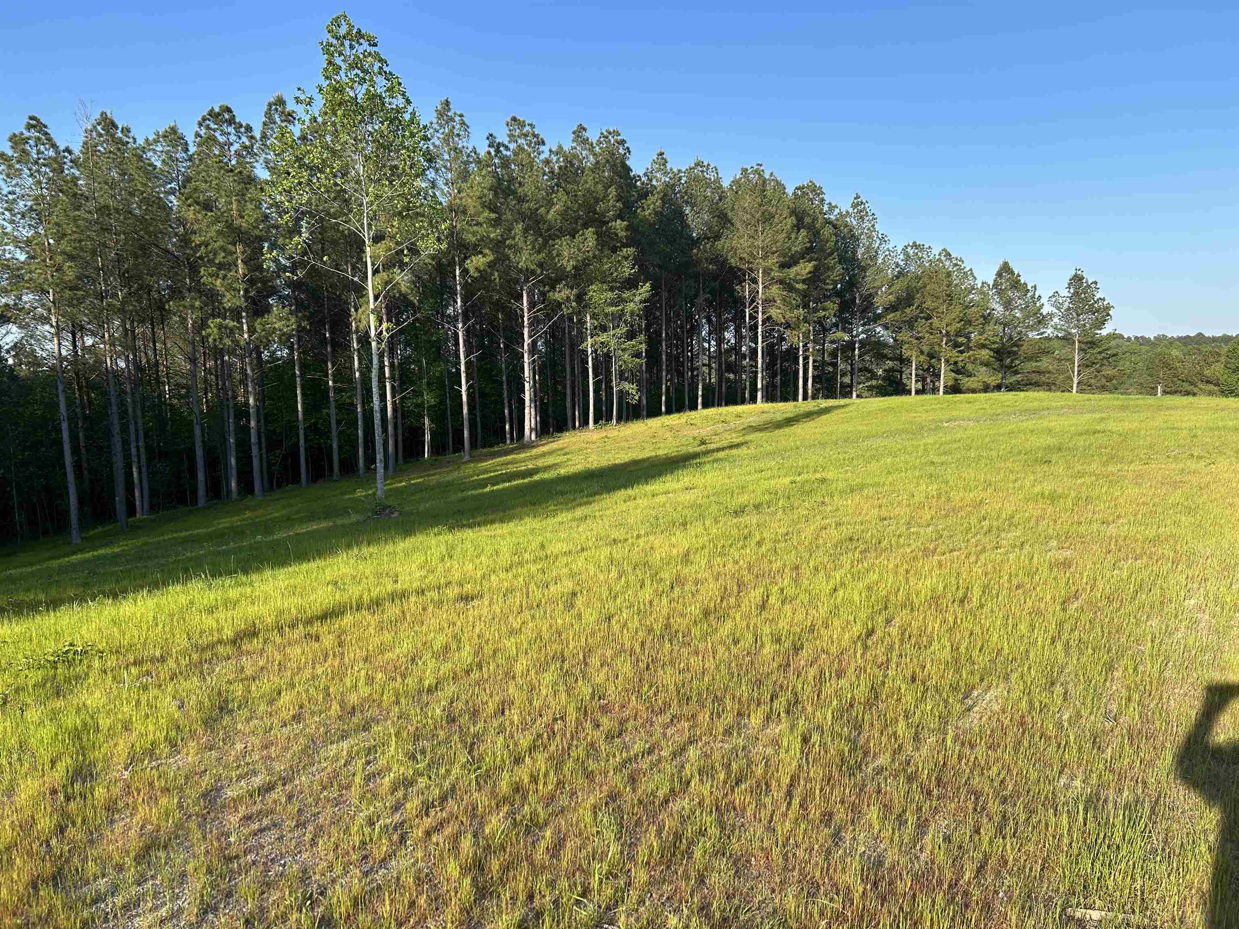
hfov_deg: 67.3
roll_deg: +1.5
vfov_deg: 53.1
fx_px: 931
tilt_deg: -5.2
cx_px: 620
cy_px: 464
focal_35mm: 26
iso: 50
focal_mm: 5.7
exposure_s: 1/1698
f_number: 1.5
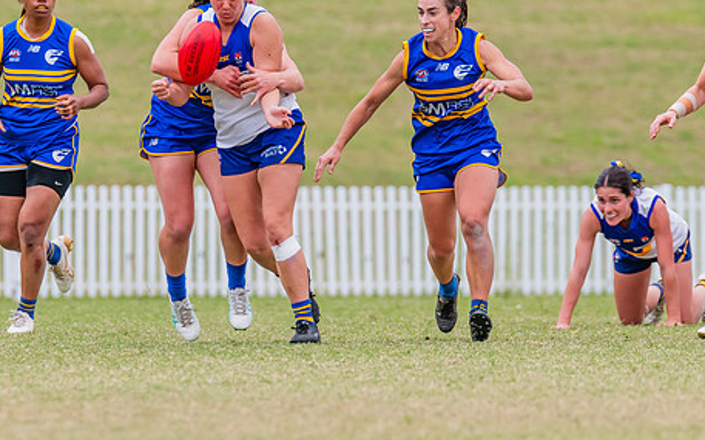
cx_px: 280
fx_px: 13480
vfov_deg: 1.9
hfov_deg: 3.0
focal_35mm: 702
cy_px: 180
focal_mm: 420
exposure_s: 1/1250
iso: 800
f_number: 7.1
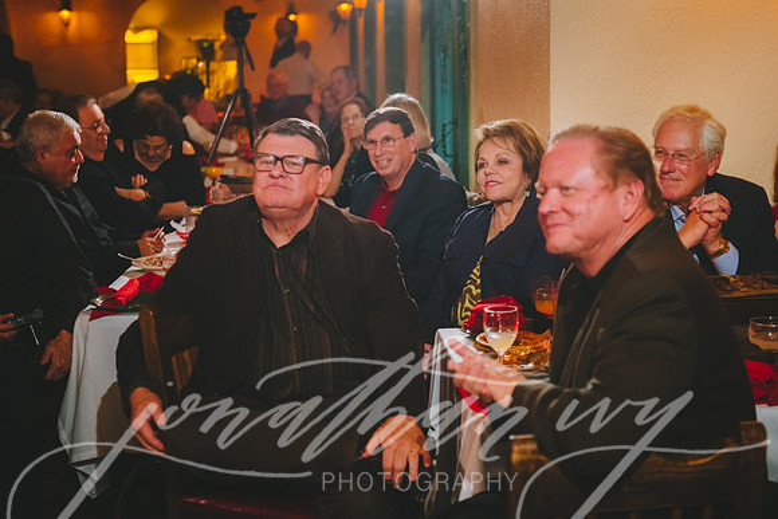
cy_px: 213
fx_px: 1325
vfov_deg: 22.1
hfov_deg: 32.6
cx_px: 459
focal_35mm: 61
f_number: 2.8
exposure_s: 1/80
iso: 1250
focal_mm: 52
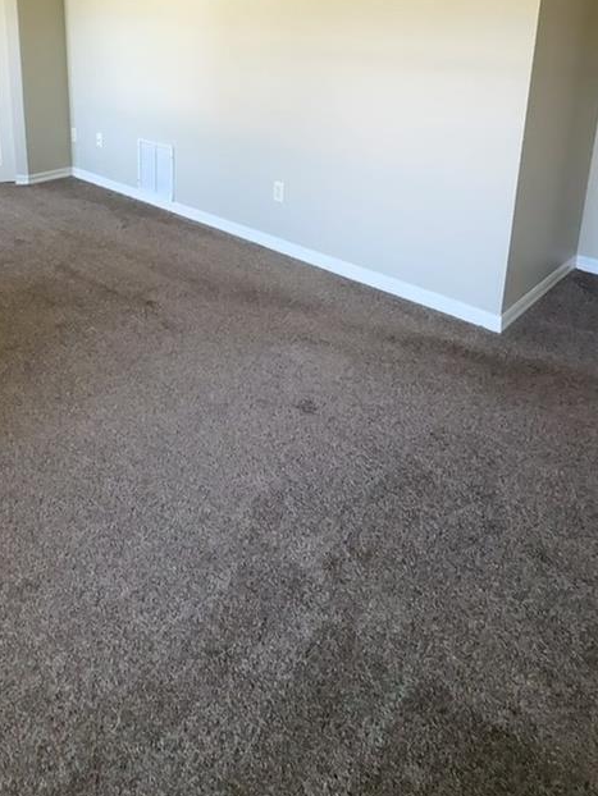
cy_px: 159
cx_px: 201
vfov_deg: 60.1
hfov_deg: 50.5
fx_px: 621
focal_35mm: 27
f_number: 2.2
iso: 250
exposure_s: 1/120
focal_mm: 2.22
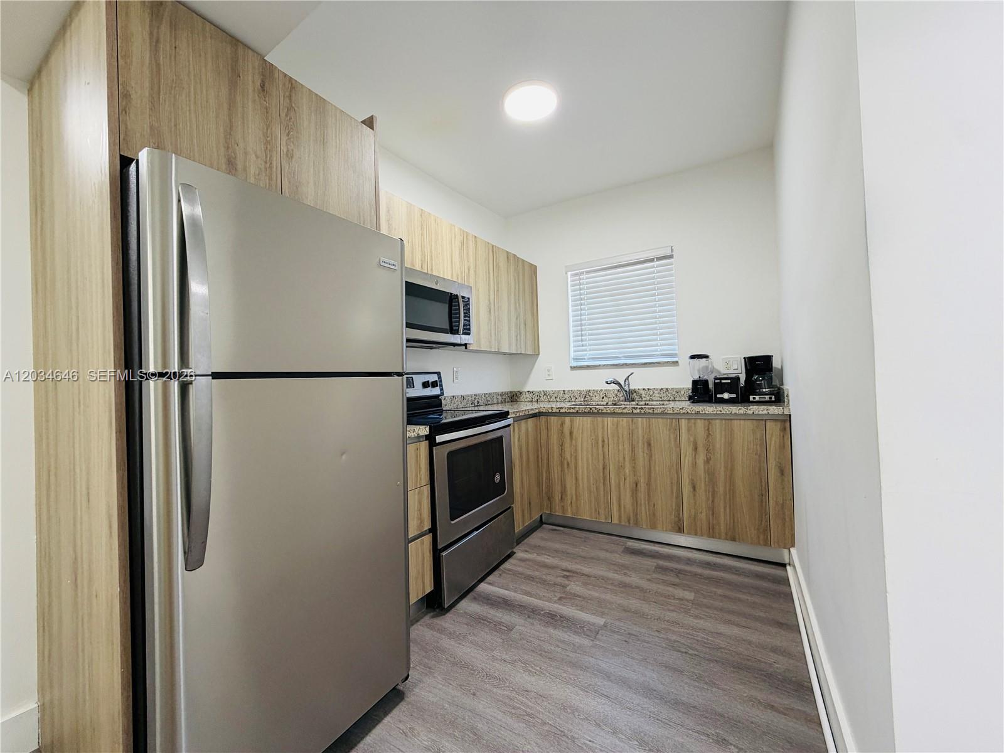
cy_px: 376
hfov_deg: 102.1
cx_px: 502
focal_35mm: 14
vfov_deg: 85.7
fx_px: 406
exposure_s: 1/60
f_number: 2.2
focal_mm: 2.22
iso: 160
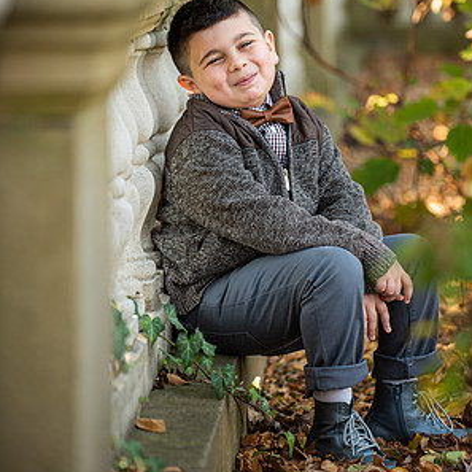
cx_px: 237
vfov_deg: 9.1
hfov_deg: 9.1
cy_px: 145
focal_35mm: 193
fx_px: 2977
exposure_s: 1/200
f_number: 3.5
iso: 250
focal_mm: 150
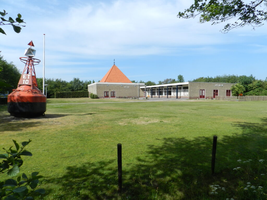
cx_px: 134
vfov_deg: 58.9
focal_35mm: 23
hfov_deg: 73.9
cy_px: 100
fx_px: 177
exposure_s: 1/800
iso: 160
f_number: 4.5
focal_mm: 4
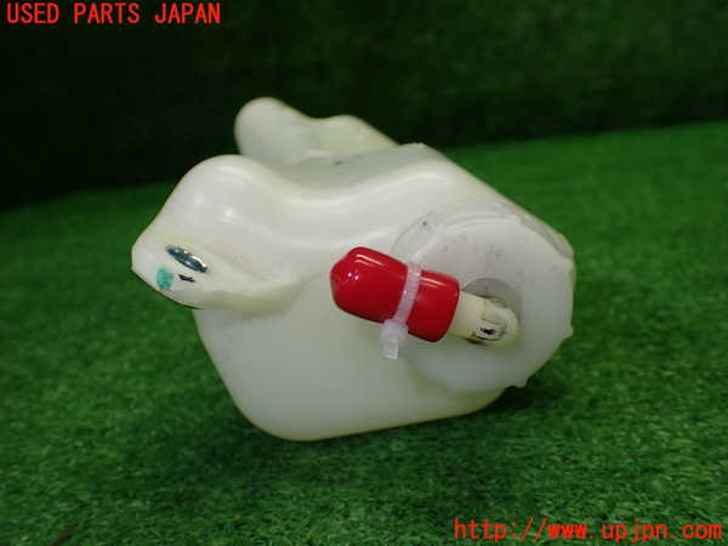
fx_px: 673
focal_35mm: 32
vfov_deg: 44.2
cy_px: 273
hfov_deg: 56.8
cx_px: 364
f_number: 2.4
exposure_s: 1/125
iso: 200
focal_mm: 5.79
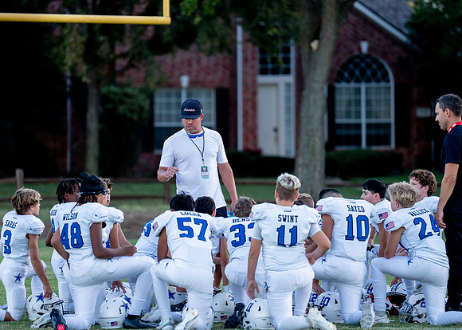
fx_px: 3108
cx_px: 194
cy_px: 154
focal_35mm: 237
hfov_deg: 8.5
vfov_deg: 6.1
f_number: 2.8
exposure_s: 1/800
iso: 640
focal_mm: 200
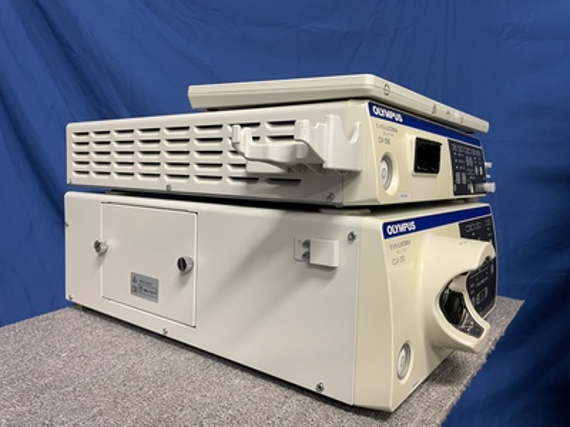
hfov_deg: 67.3
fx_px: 428
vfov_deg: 53.1
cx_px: 285
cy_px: 214
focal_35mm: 26
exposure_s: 1/50
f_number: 1.6
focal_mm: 4.2
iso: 160
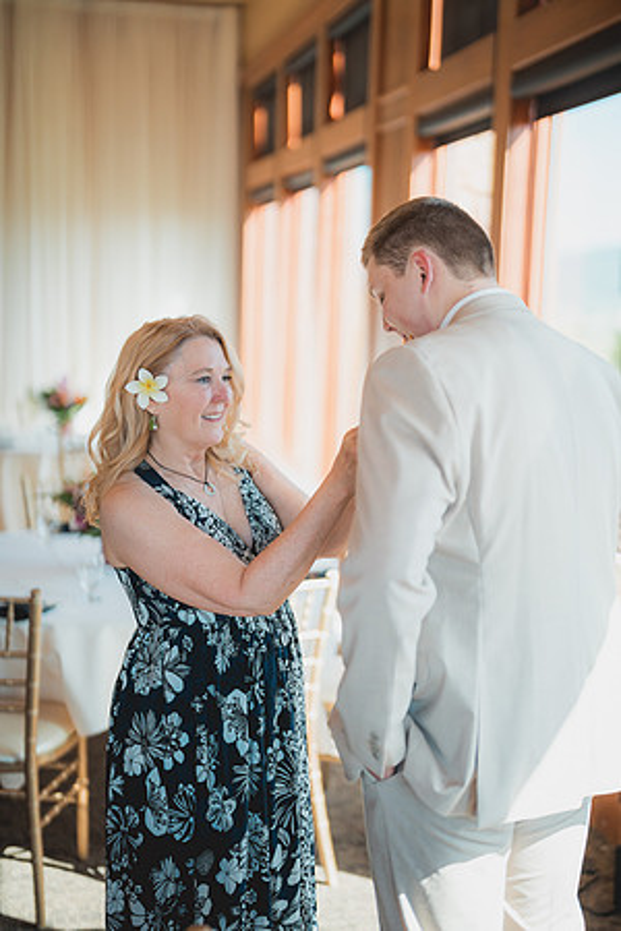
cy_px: 466
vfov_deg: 39.6
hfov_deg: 27.0
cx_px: 310
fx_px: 1294
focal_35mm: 50
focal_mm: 50
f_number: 1.3
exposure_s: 1/2500
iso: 400
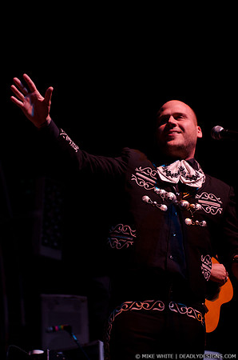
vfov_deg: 19.5
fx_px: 1046
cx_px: 119
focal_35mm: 105
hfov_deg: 13.0
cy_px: 180
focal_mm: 70
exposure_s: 1/320
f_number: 2.8
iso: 1000
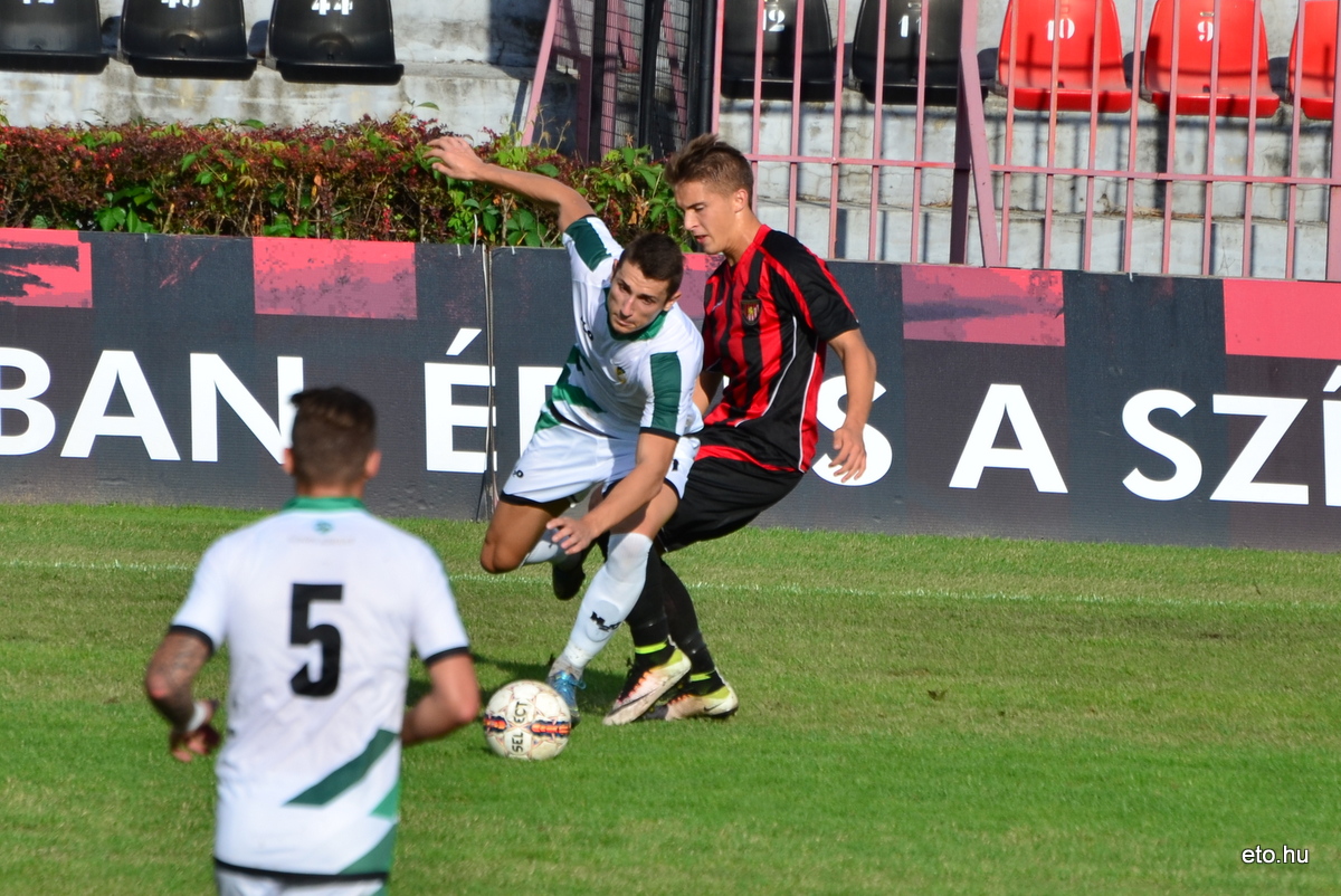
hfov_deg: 4.6
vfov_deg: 3.1
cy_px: 448
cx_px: 670
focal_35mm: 450
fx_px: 16774
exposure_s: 1/1250
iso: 200
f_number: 6.3
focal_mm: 300
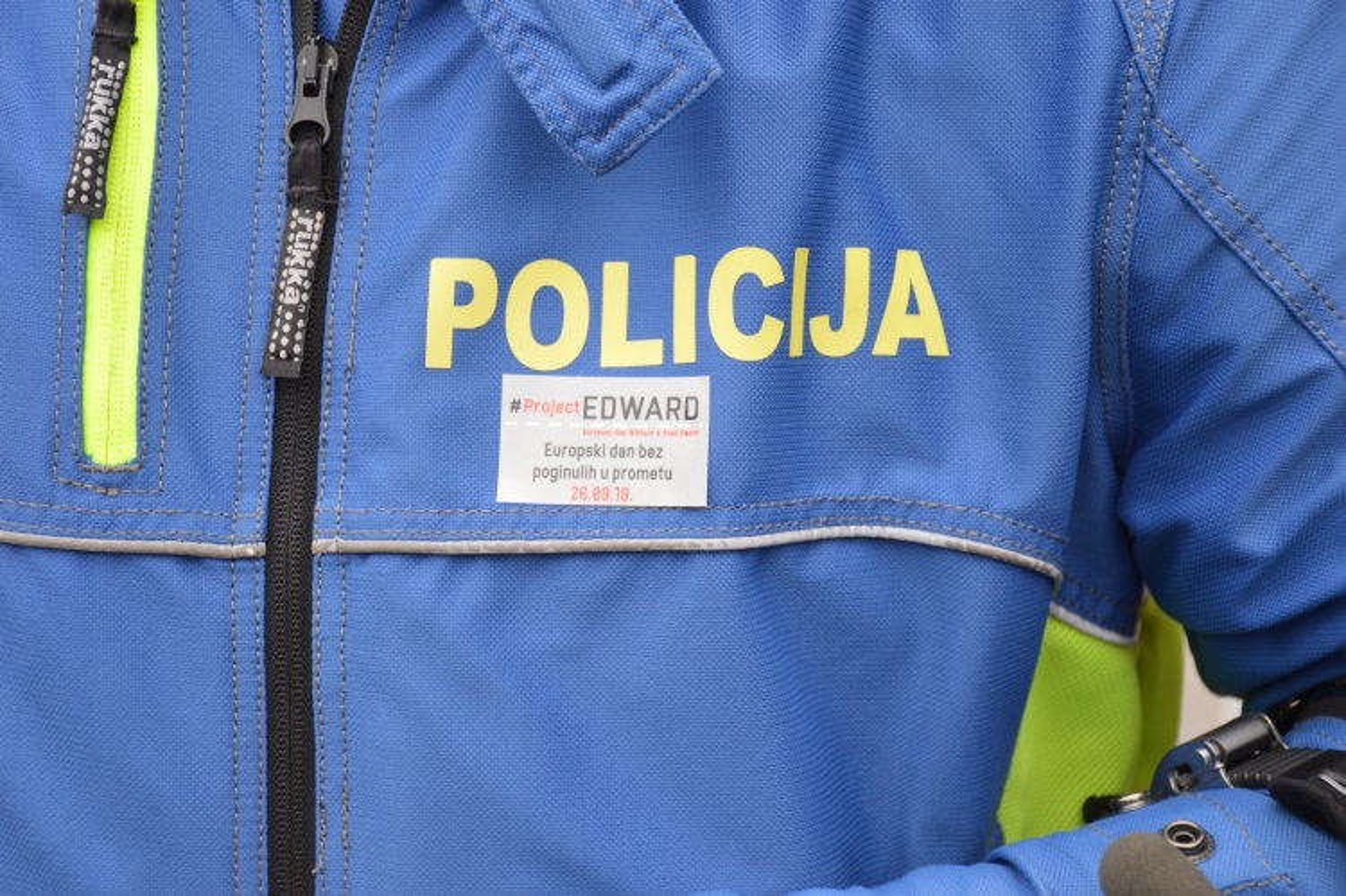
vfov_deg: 16.2
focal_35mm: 84
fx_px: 3138
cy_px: 448
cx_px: 673
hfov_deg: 24.2
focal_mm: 56
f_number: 5.6
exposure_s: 1/125
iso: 400
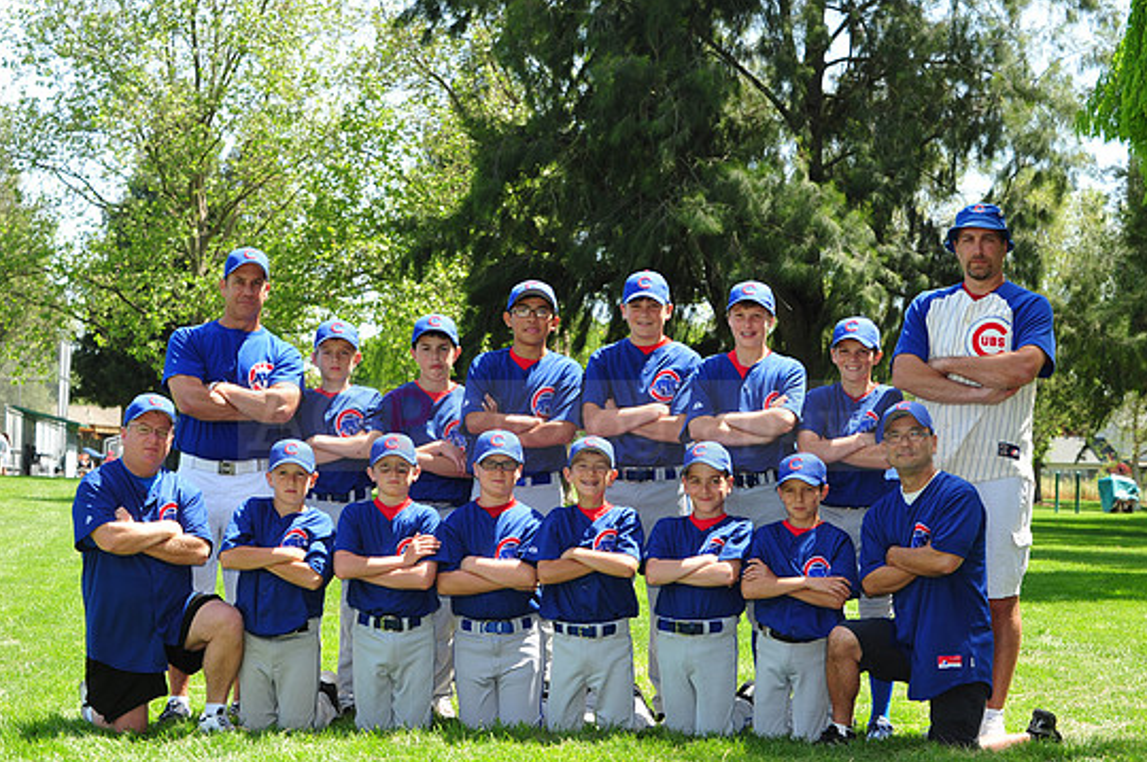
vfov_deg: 15.9
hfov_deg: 23.7
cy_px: 408
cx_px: 595
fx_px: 2738
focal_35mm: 86
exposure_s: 1/160
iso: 200
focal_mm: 80
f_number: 8
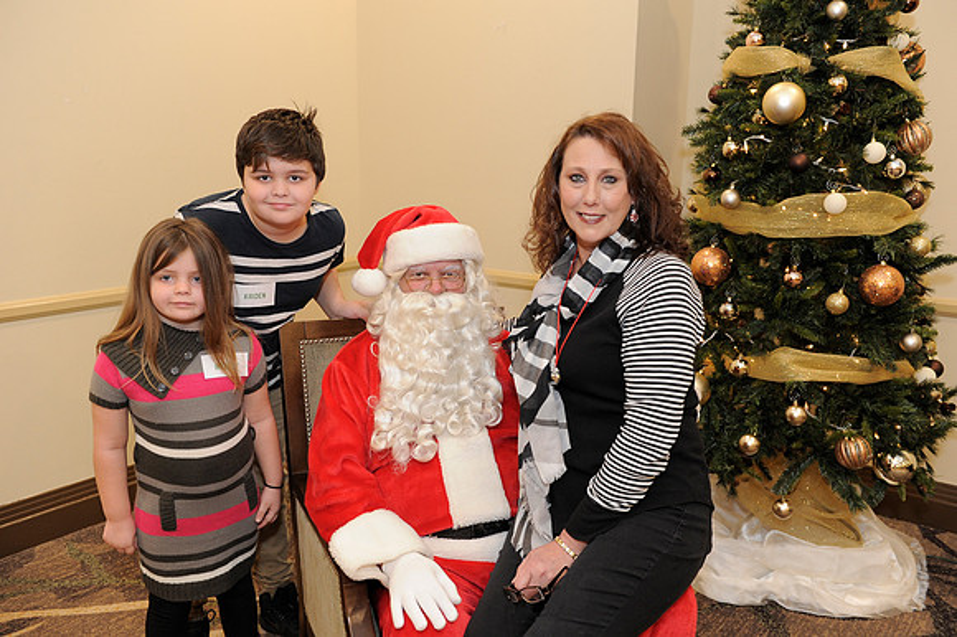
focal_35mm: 32
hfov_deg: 58.7
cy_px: 318
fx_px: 850
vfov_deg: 41.1
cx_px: 478
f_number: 4
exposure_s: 1/100
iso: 1600
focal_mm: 32
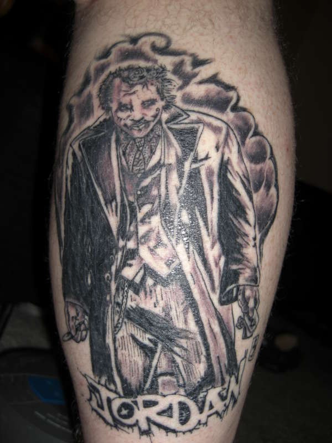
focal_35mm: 38
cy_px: 222
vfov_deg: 49.0
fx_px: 486
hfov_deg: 37.7
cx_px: 166
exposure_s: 1/60
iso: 80
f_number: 2.8
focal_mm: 7.9
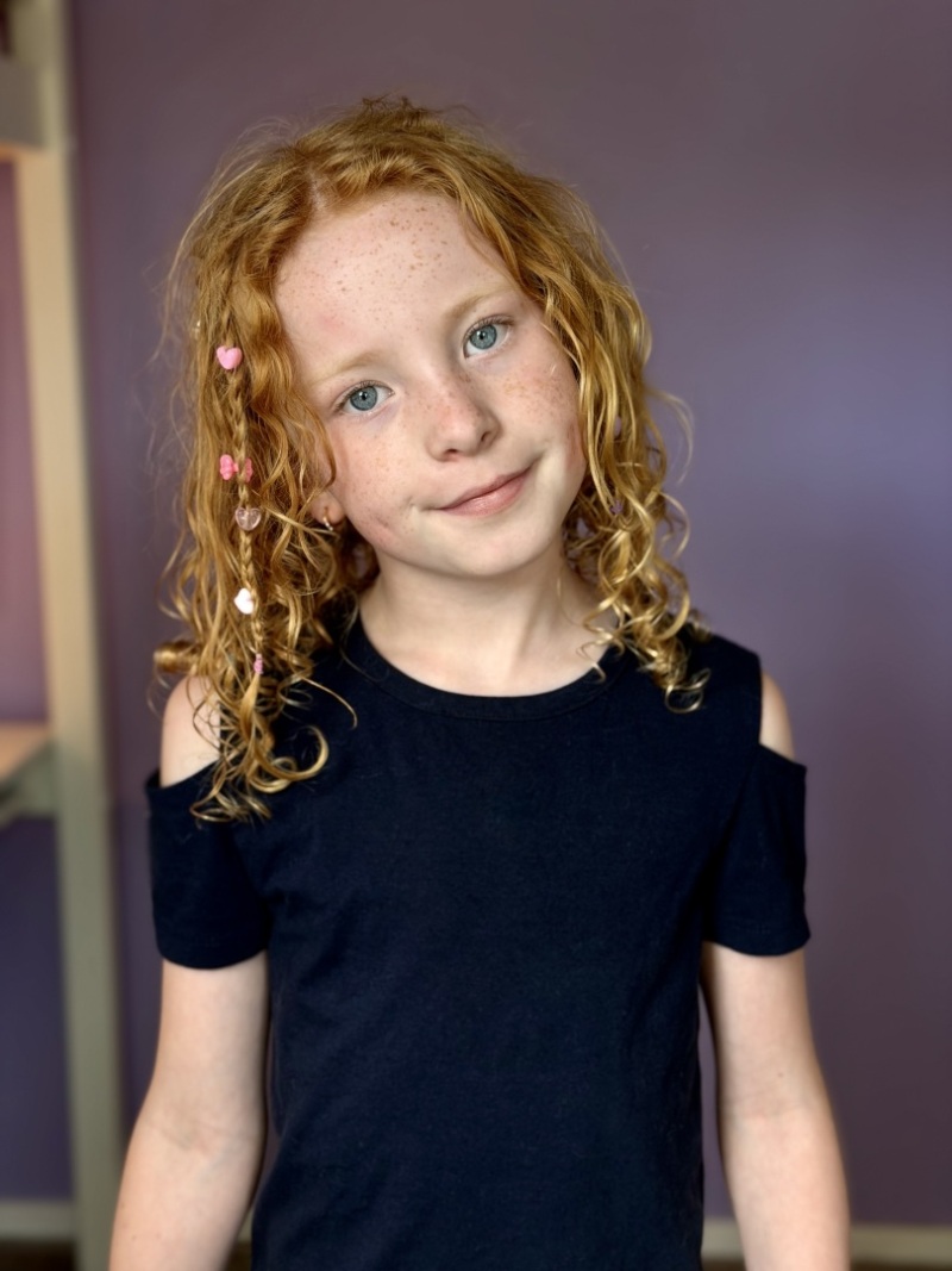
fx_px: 1760
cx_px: 476
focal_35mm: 48
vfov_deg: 39.7
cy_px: 636
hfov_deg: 30.3
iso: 100
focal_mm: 6.76
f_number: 1.78
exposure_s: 1/93
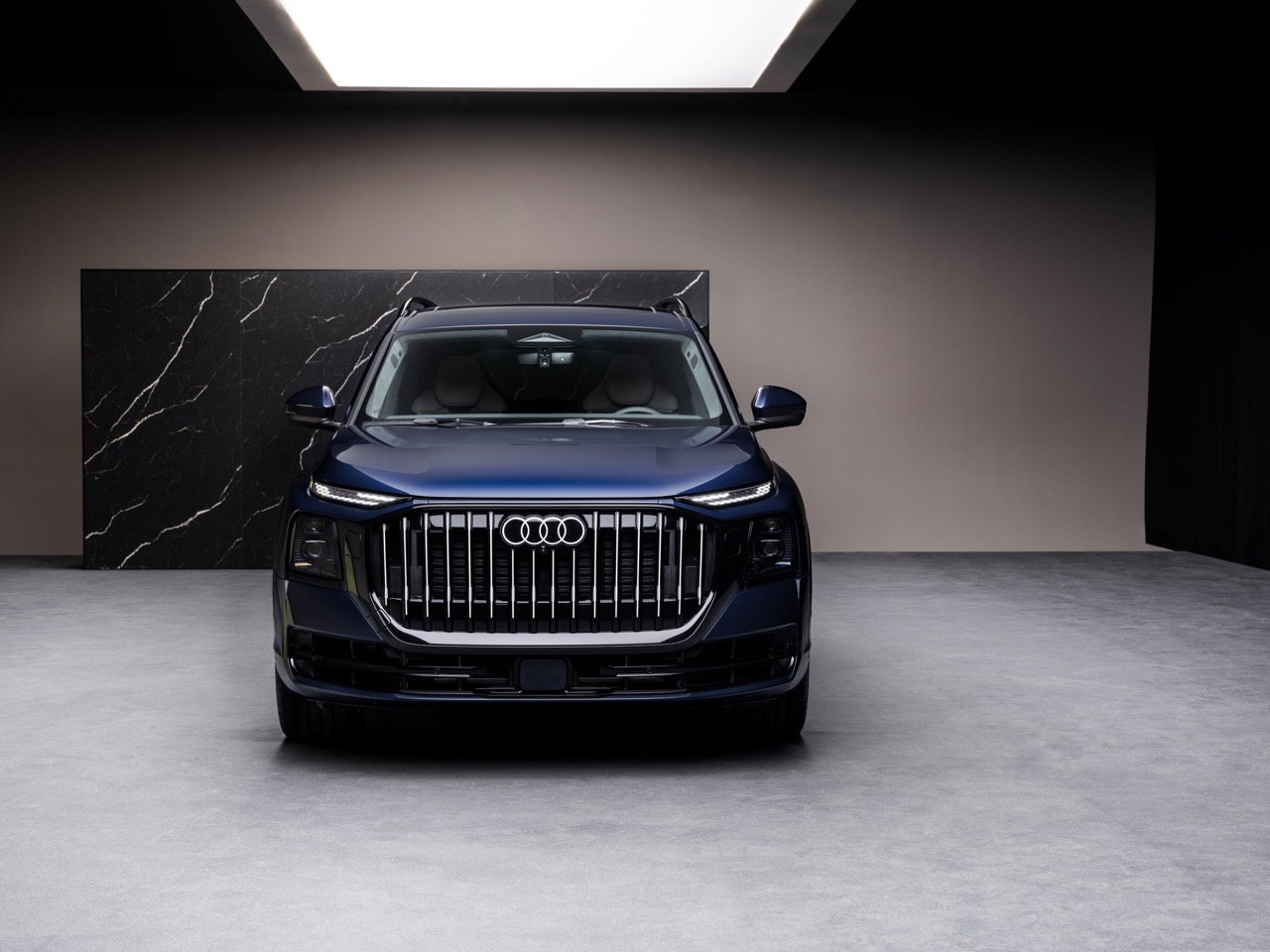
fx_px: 2238
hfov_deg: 31.7
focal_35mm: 61
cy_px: 476
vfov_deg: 24.0
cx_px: 635
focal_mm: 76.5
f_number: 8
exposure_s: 1/20
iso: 250
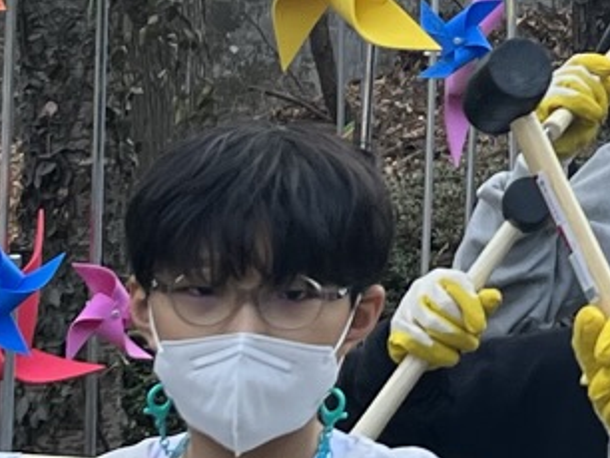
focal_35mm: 174
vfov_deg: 8.4
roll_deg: -2.4
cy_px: -161
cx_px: 811
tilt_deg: +4.5
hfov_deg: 11.1
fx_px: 3069
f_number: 1.6
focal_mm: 5.1
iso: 50
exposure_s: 1/928
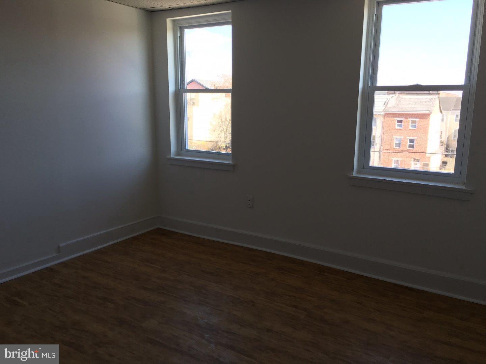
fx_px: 407
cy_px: 182
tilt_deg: -7.9
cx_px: 243
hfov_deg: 61.7
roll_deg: -1.4
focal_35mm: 29
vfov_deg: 48.2
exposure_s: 1/120
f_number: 2.2
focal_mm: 4.15
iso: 25
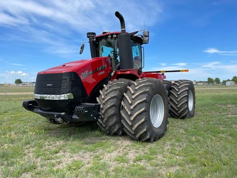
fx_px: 178
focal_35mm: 26
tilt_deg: -1.4
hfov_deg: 67.3
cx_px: 118
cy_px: 89
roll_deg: +0.6
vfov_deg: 53.1
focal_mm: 4.2
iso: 32
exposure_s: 1/2882
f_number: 1.6
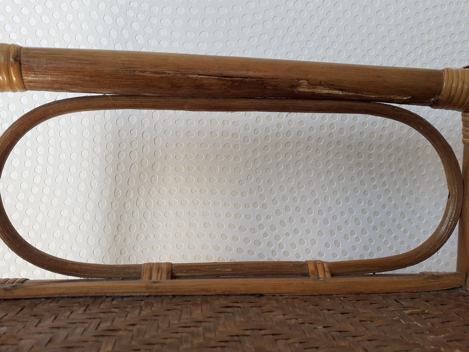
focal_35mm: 27
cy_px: 176
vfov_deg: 51.4
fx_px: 366
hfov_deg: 65.3
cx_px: 234
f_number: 1.9
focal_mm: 3.6
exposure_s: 1/198
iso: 40
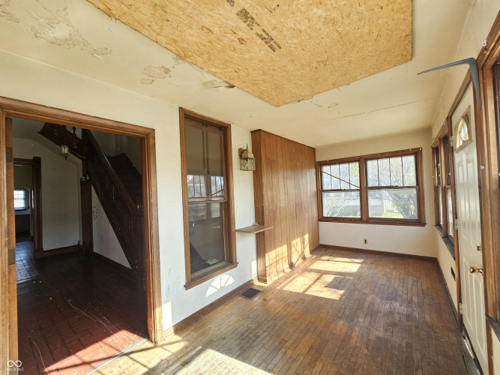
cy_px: 188
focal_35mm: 13
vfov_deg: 89.9
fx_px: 188
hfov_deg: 106.2
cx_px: 250
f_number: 2.2
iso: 160
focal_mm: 2.2
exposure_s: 1/207
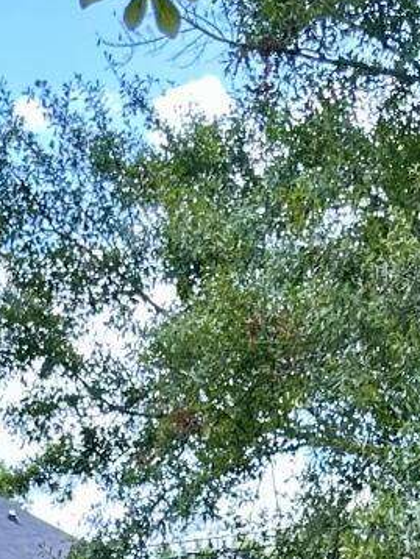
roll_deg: -0.1
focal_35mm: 134
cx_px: 217
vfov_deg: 11.5
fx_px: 2165
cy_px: 1444
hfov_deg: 11.1
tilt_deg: -15.4
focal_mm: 6.86
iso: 80
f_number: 1.78
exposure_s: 1/426
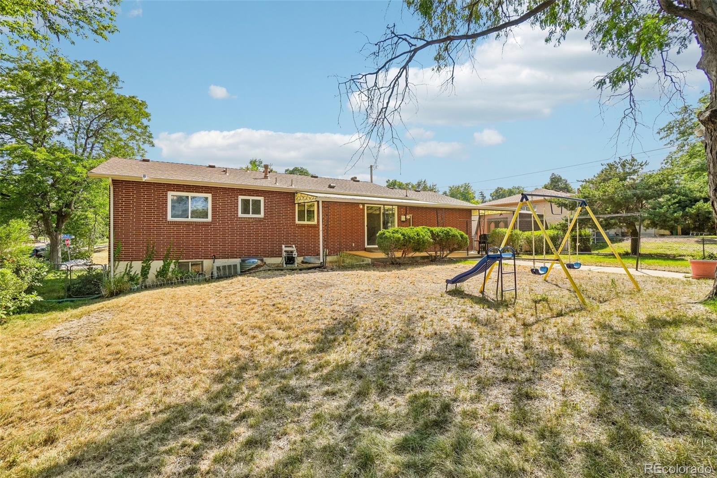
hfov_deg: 100.4
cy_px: 239
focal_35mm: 15
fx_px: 299
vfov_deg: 77.3
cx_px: 358
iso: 400
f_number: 8
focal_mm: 10
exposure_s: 1/1000
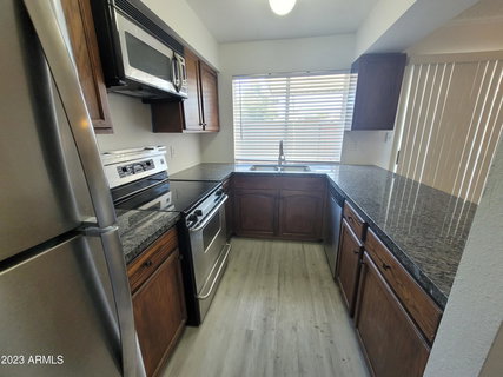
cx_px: 252
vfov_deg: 89.9
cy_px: 188
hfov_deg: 106.2
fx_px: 189
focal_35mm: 13
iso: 160
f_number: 2.2
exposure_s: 1/60
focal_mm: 1.74
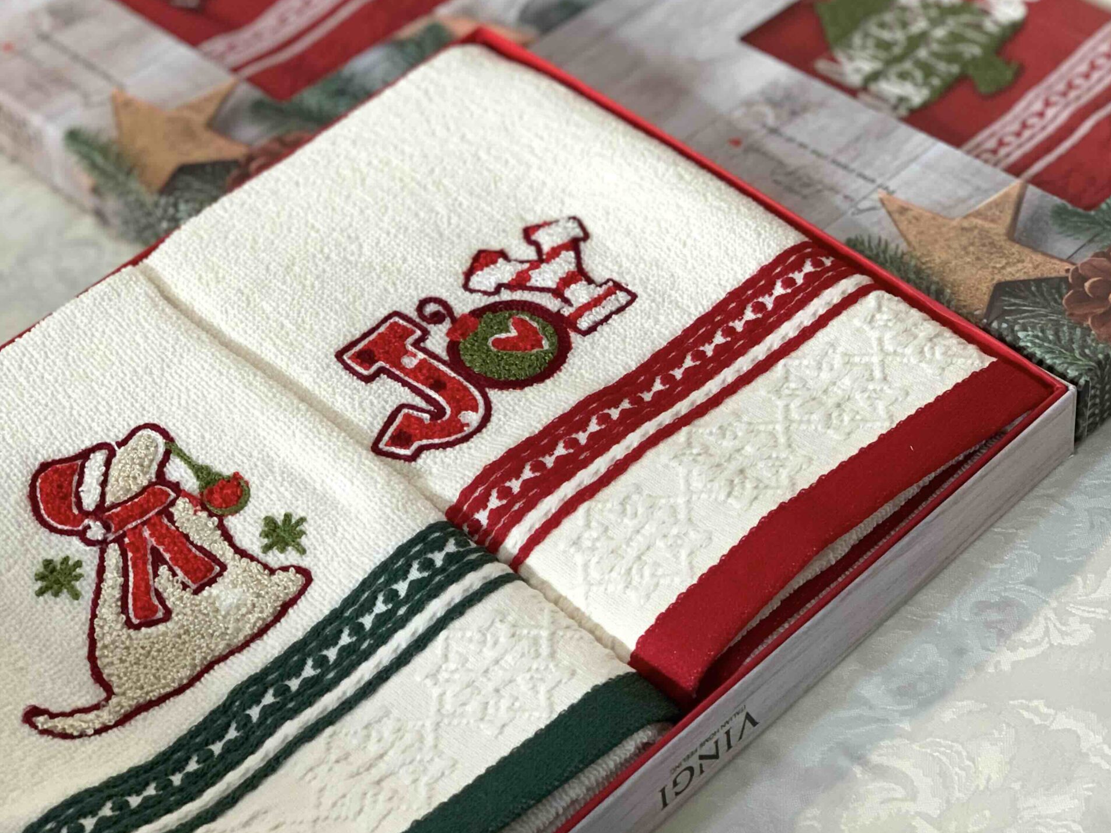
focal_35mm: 70
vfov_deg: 21.0
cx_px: 560
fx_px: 2246
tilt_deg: -41.8
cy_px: 299
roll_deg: +7.8
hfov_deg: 27.8
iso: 125
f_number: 2.4
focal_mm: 6
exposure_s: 1/79
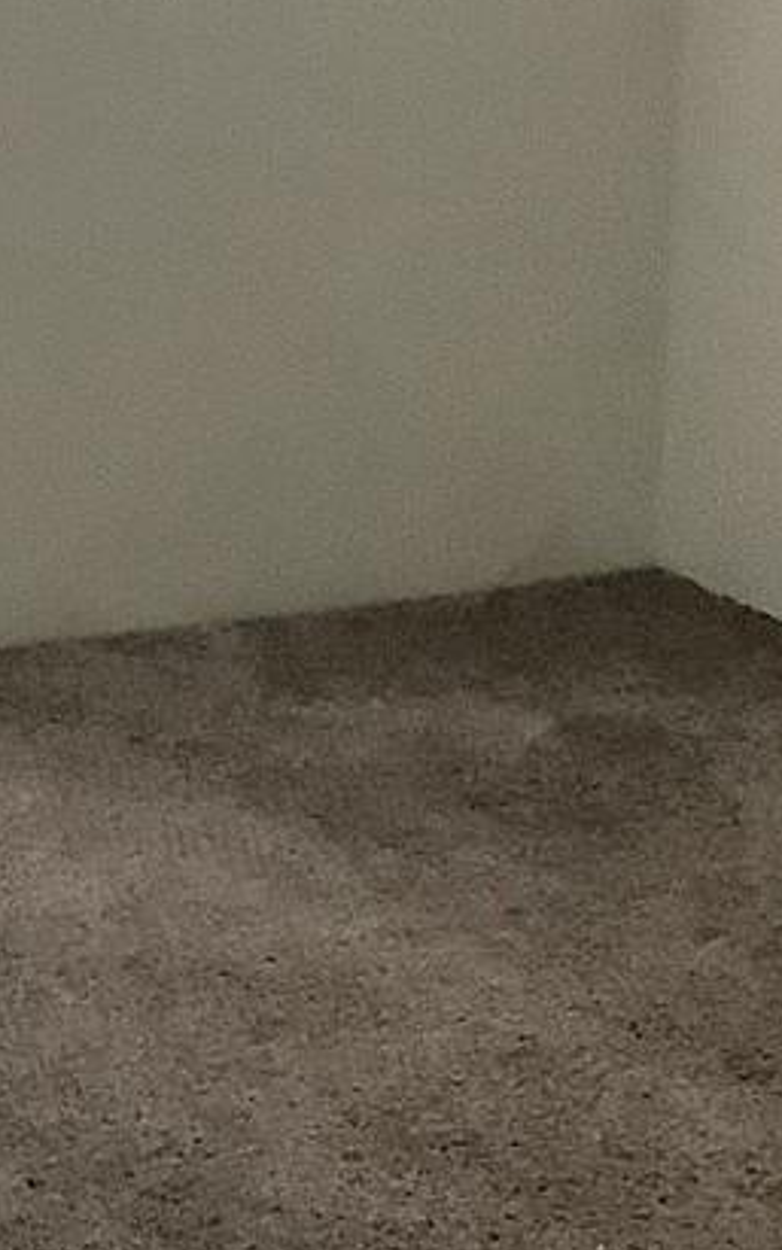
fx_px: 4363
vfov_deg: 16.3
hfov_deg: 10.1
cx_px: -110
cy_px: 368
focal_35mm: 128
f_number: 2.4
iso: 400
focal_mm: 3.3
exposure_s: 1/60
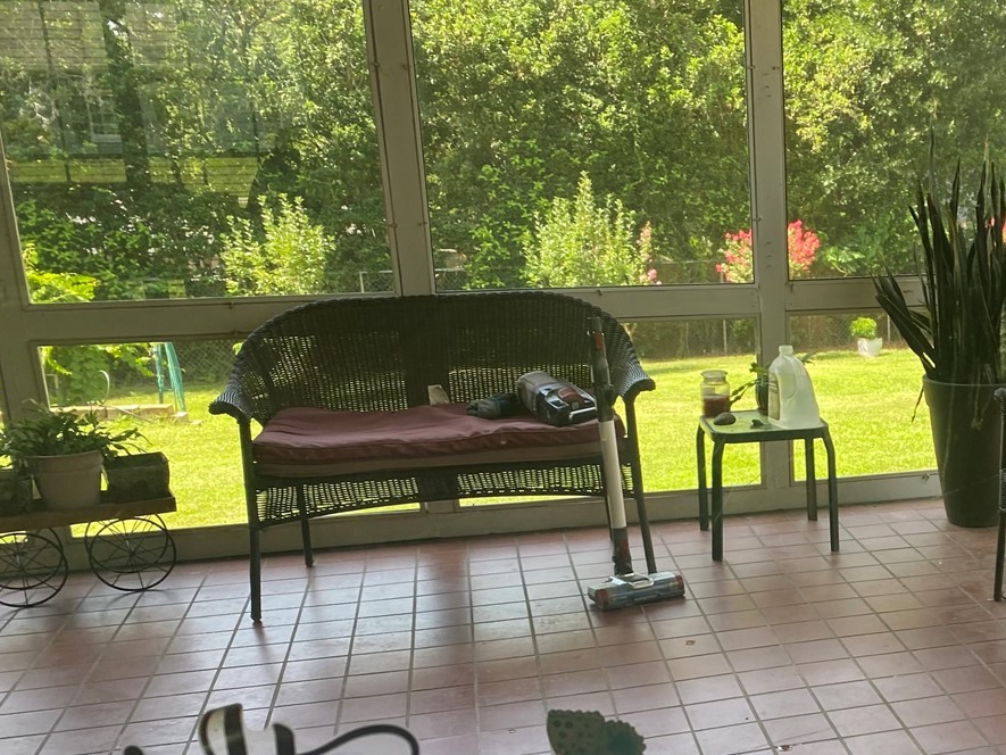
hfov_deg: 37.8
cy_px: 572
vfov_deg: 30.3
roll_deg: +0.6
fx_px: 1366
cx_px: 901
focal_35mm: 47
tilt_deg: -17.3
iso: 40
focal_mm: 4.25
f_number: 1.8
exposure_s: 1/122
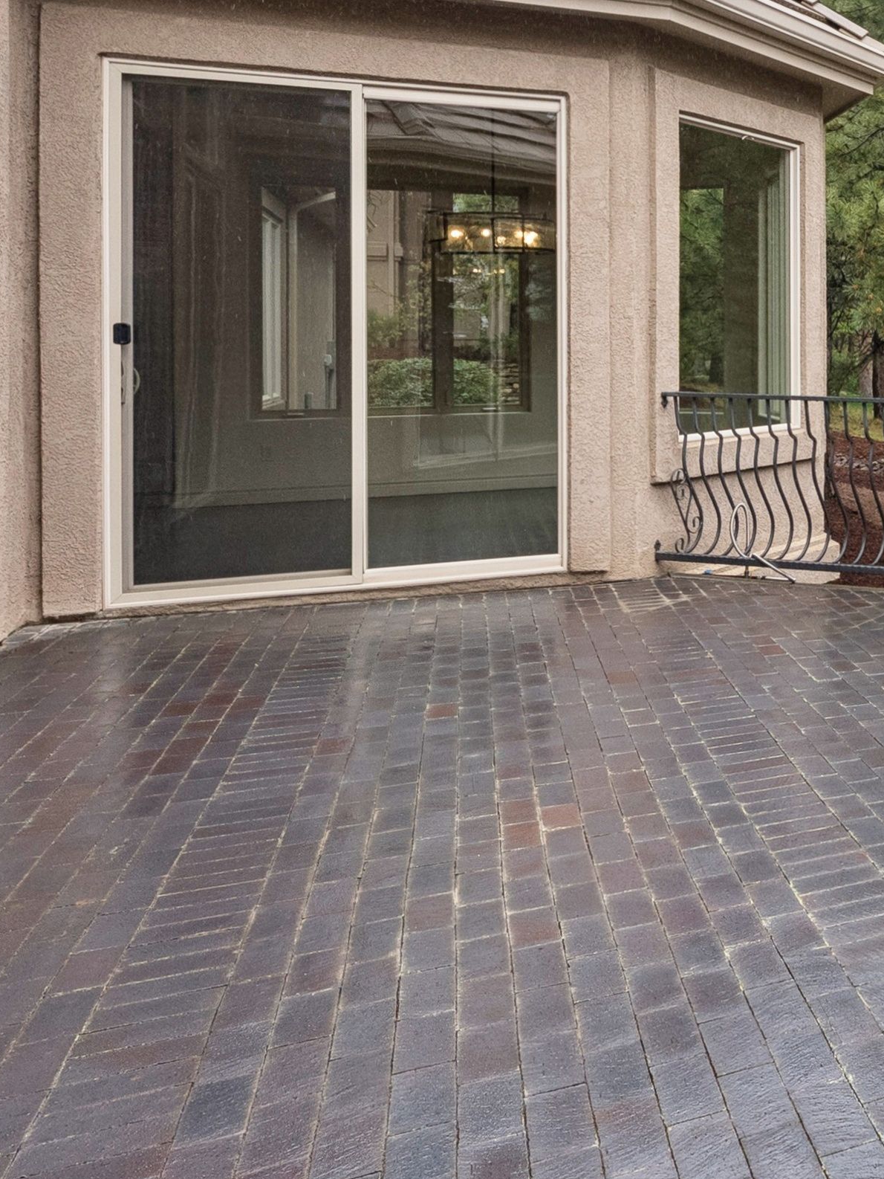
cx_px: 1212
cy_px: 350
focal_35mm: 36
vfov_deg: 50.0
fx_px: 1225
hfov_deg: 29.7
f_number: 9
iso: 640
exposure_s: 1/250
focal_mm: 14
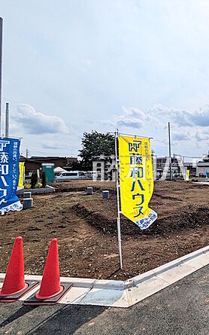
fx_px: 182
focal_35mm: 20
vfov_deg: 85.1
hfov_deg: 54.9
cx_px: 171
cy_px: 168
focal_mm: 1.83
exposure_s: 1/7407
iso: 52
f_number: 2.2
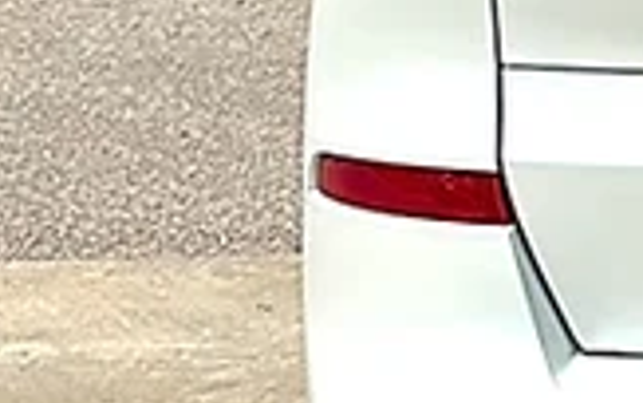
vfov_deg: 7.5
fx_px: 3033
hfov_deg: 10.9
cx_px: 1345
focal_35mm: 173
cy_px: -41
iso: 80
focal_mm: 6.86
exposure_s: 1/10989
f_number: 1.78
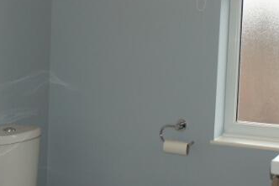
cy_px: 66
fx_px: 573
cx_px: 152
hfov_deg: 27.3
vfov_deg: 18.4
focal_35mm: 74
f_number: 4
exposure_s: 1/100
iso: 200
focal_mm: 16
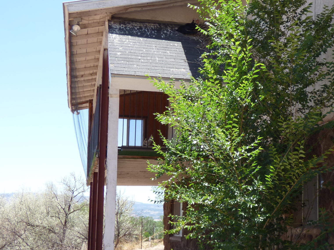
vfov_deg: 23.6
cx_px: 238
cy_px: 160
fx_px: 598
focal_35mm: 62
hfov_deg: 30.8
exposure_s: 1/400
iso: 100
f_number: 3.5
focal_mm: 6.47
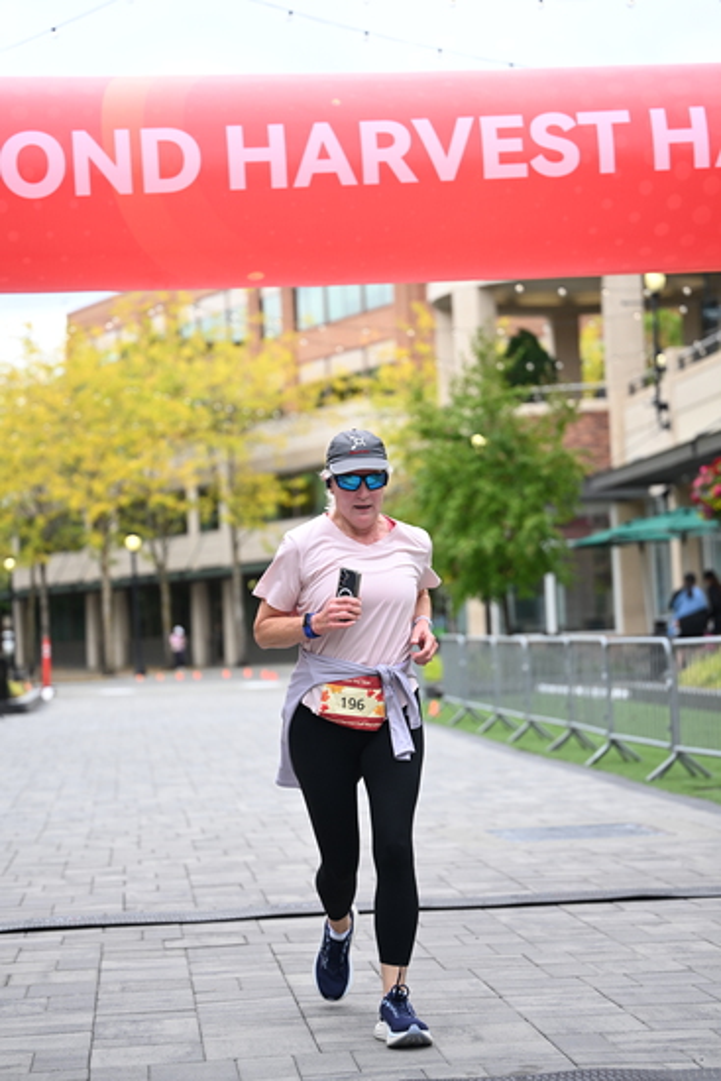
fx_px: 2372
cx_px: 360
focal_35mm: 79
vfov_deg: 25.7
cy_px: 540
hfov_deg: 17.3
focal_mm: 79
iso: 640
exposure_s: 1/1600
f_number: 2.8
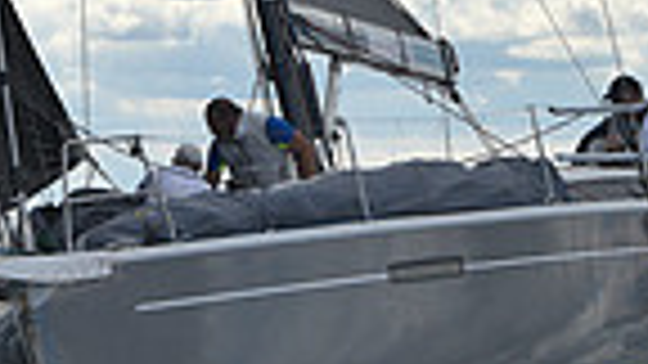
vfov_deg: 2.5
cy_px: 34
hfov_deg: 4.4
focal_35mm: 491
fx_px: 8437
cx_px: 360
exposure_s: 1/1000
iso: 250
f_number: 9
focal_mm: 116
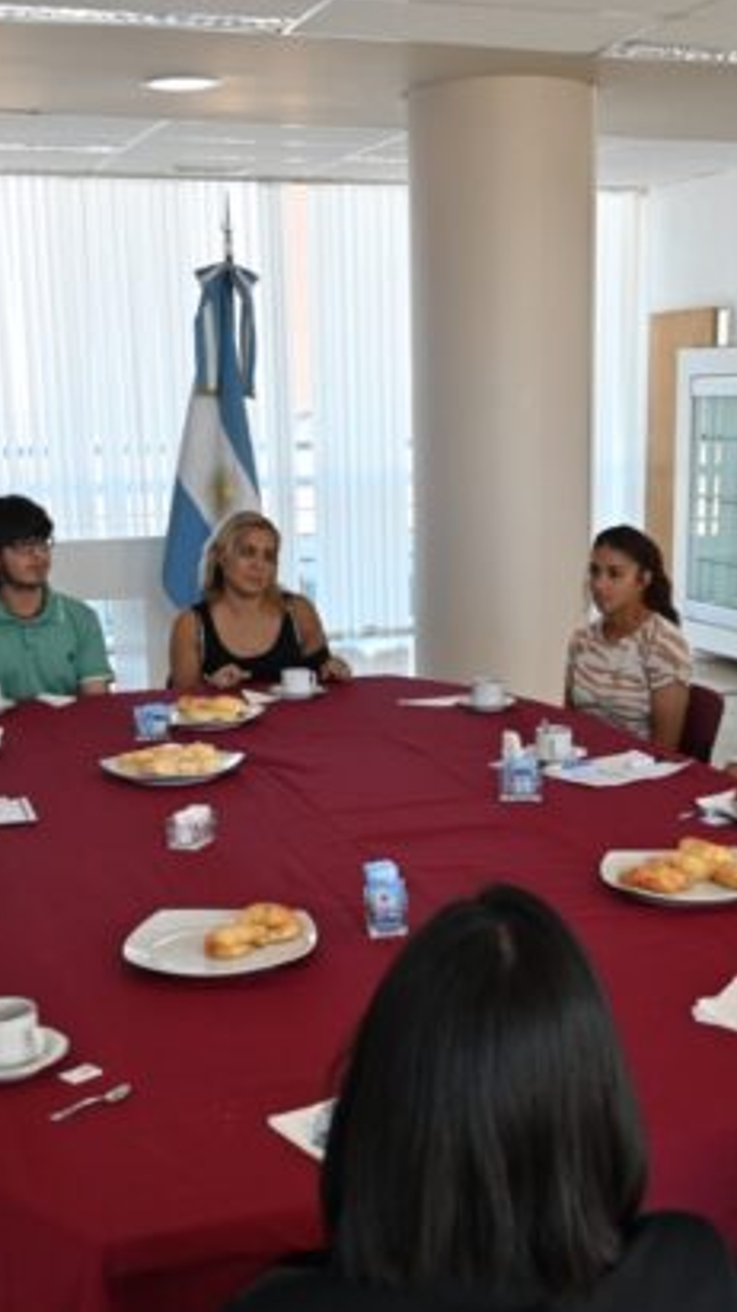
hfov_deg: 25.4
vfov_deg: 43.5
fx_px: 1634
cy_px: 790
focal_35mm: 47
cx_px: 408
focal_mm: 24
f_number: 5.6
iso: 1250
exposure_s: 1/320
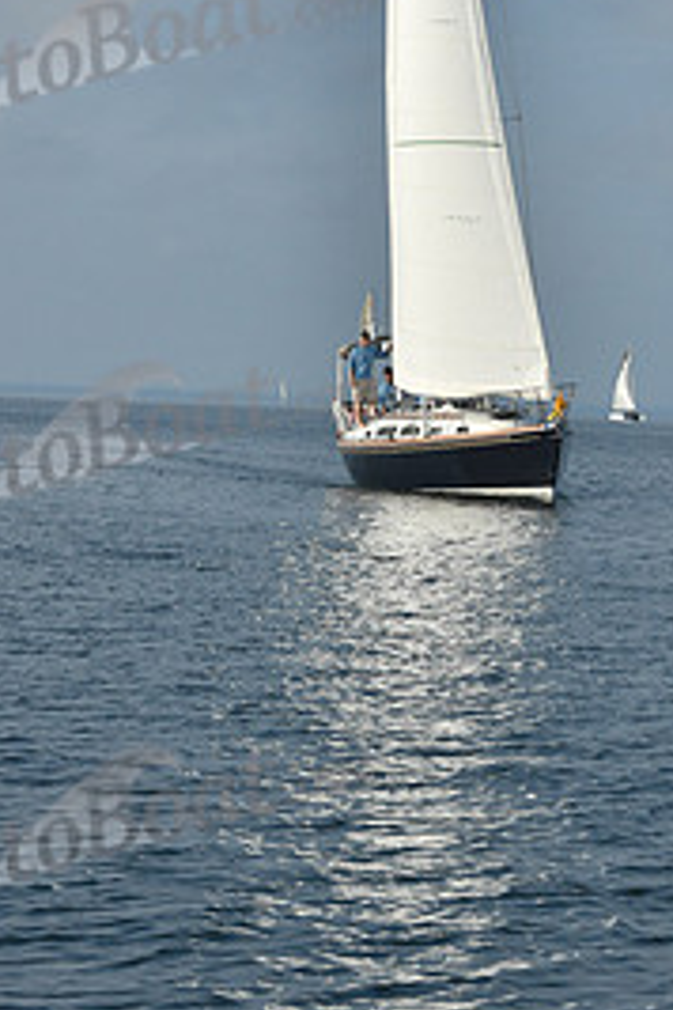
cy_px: 193
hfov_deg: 7.9
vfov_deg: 11.8
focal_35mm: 174
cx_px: 573
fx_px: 4879
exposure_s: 1/800
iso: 320
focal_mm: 80
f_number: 11
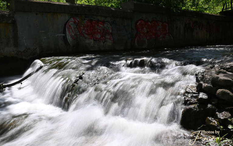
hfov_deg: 50.9
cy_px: 70
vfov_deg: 33.1
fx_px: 245
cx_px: 117
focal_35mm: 39
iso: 100
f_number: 22
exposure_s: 1/4
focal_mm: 25
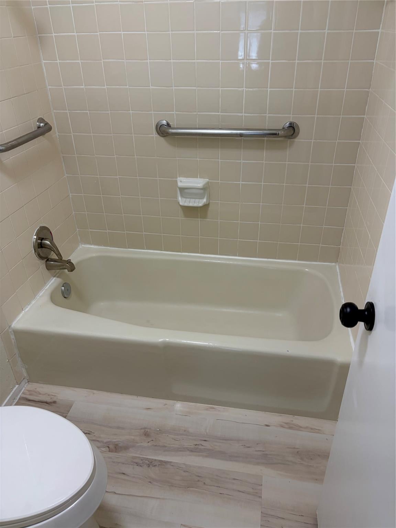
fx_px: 397
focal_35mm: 26
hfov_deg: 53.1
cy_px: 264
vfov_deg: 67.3
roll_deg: +2.2
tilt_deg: -30.9
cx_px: 198
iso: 80
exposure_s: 1/120
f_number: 1.6
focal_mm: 5.96
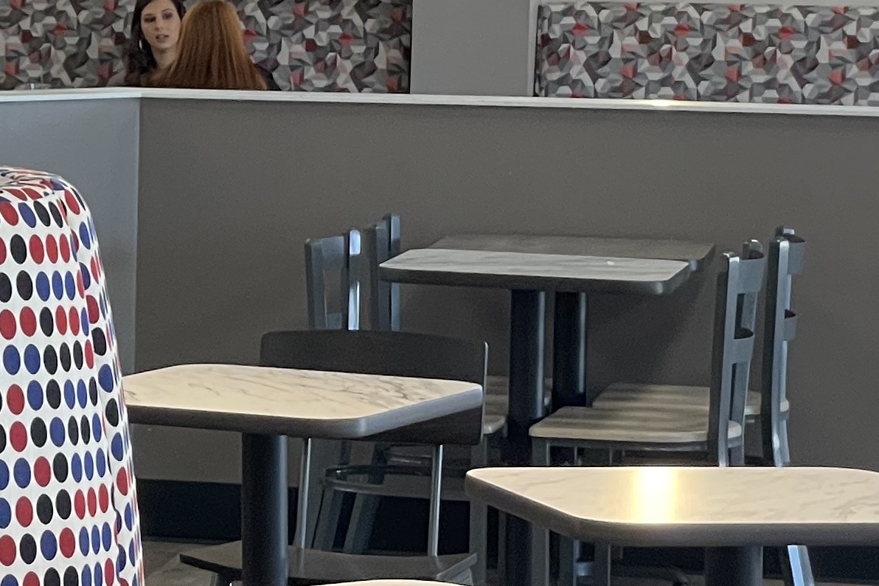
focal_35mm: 183
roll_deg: -0.7
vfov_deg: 7.5
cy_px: 167
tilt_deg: -4.4
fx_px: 4467
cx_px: -518
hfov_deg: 10.8
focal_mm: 6
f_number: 2
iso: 160
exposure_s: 1/121
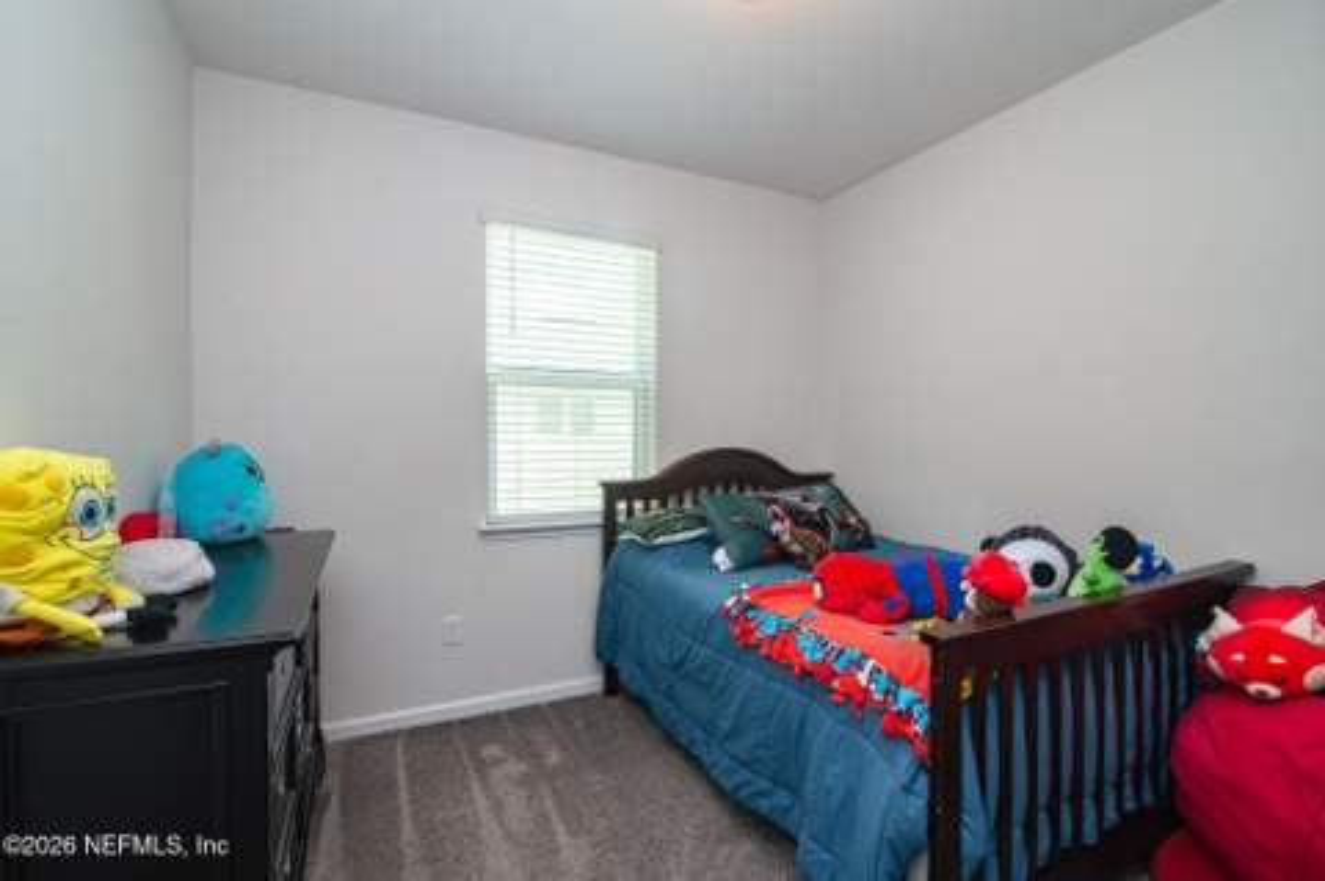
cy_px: 440
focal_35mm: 16
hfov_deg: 96.8
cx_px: 662
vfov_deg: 73.6
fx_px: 588
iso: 250
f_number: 8
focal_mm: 16
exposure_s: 1/40
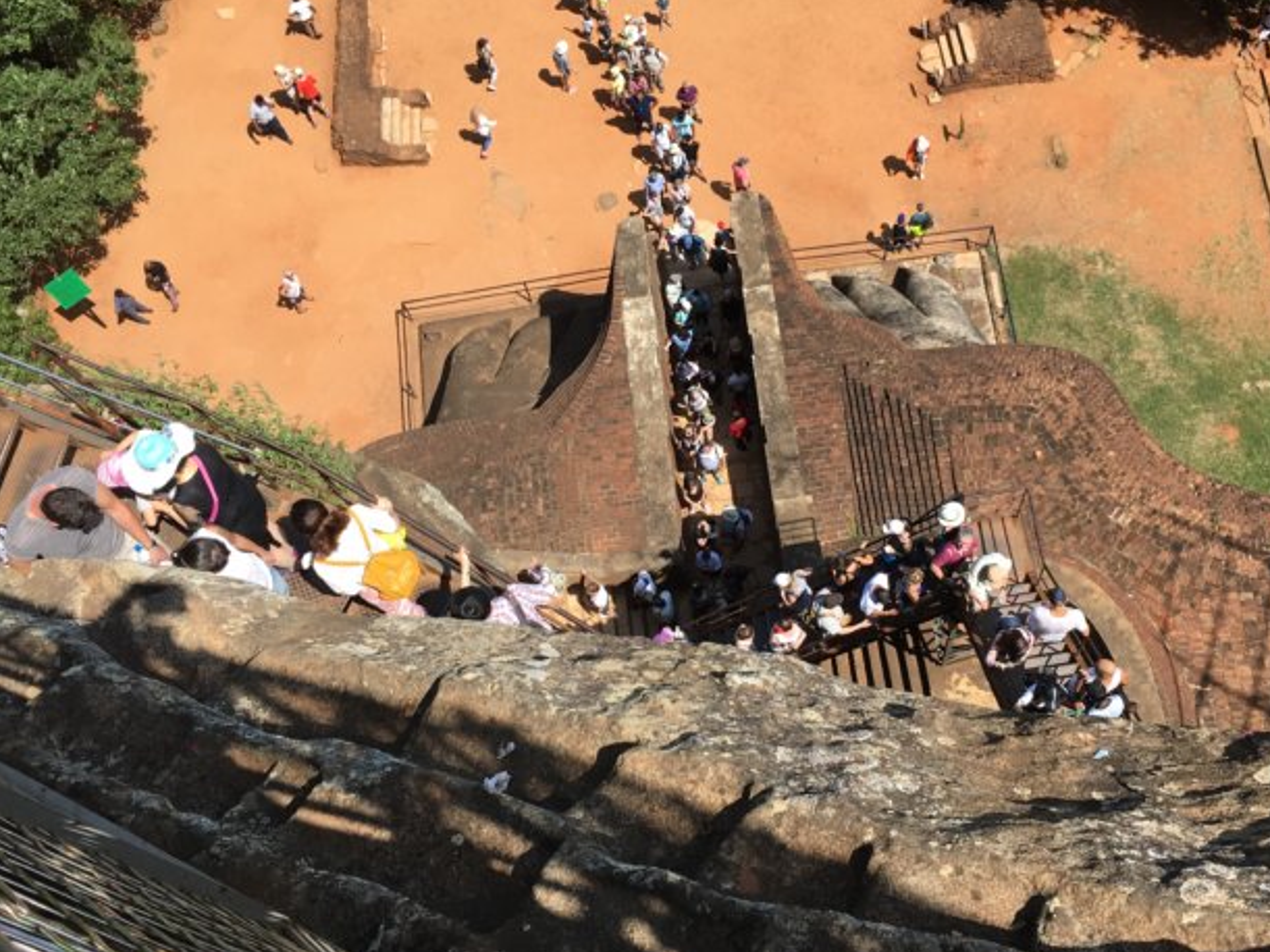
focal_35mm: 38
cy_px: 476
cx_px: 696
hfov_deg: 48.9
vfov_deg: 37.7
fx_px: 1394
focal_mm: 4.15
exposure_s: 1/1202
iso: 25
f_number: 2.2
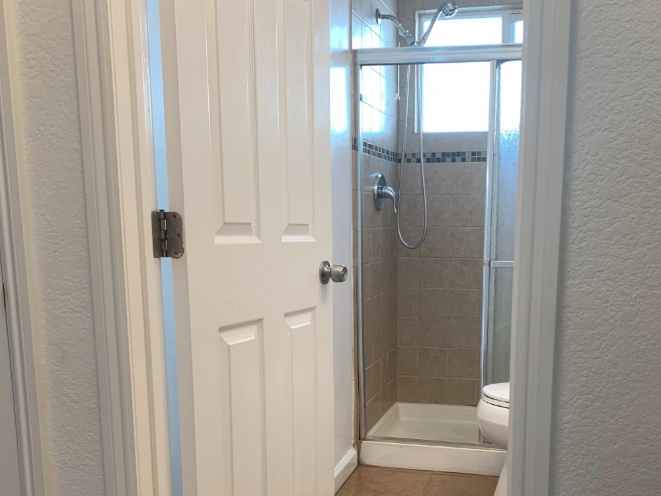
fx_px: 745
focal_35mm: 39
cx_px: 410
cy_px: 353
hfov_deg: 47.5
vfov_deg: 36.2
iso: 50
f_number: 1.8
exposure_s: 1/120
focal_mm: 4.25
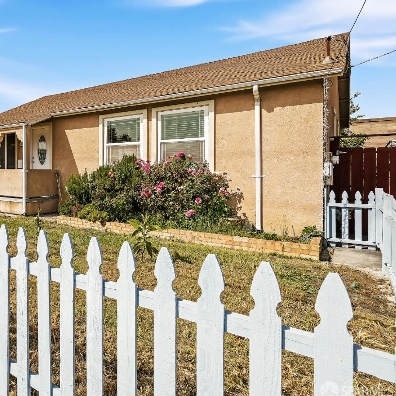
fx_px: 324
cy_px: 159
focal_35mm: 25
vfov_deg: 62.4
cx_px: 33
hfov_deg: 54.1
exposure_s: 1/250
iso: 64
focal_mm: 16
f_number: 8
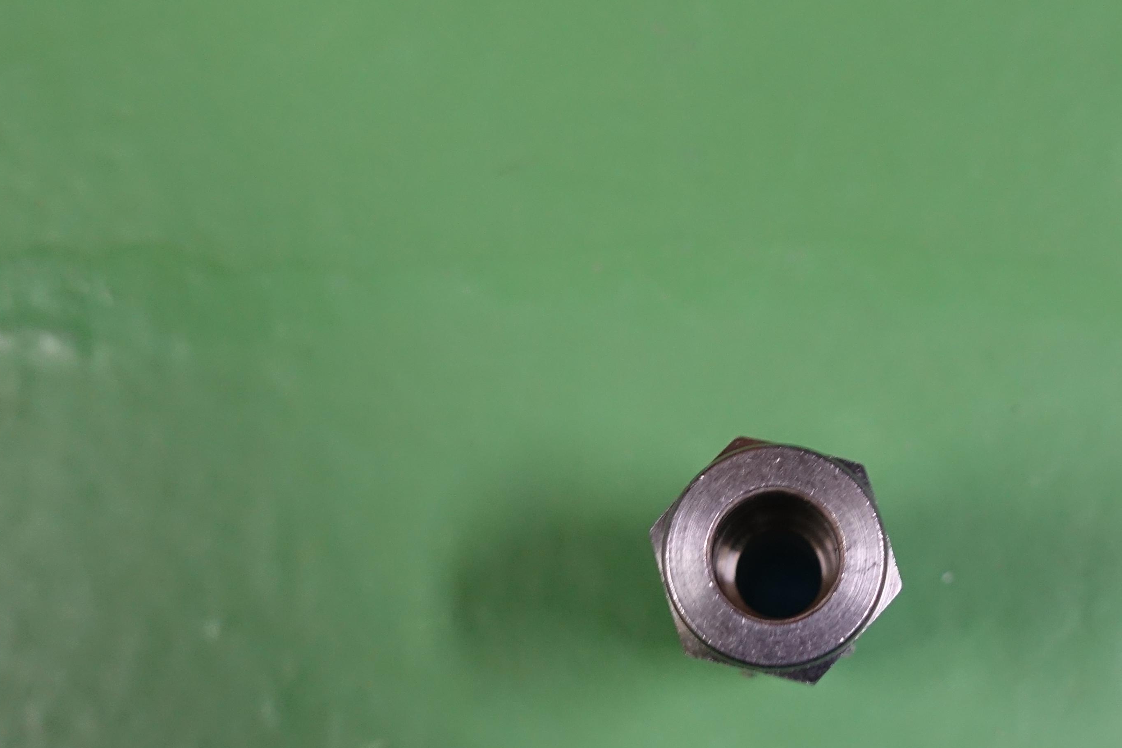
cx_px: 769
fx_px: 1932
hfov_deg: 32.1
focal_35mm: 62
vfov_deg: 21.9
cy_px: 392
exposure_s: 1/40
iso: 640
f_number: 2.5
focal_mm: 11.22
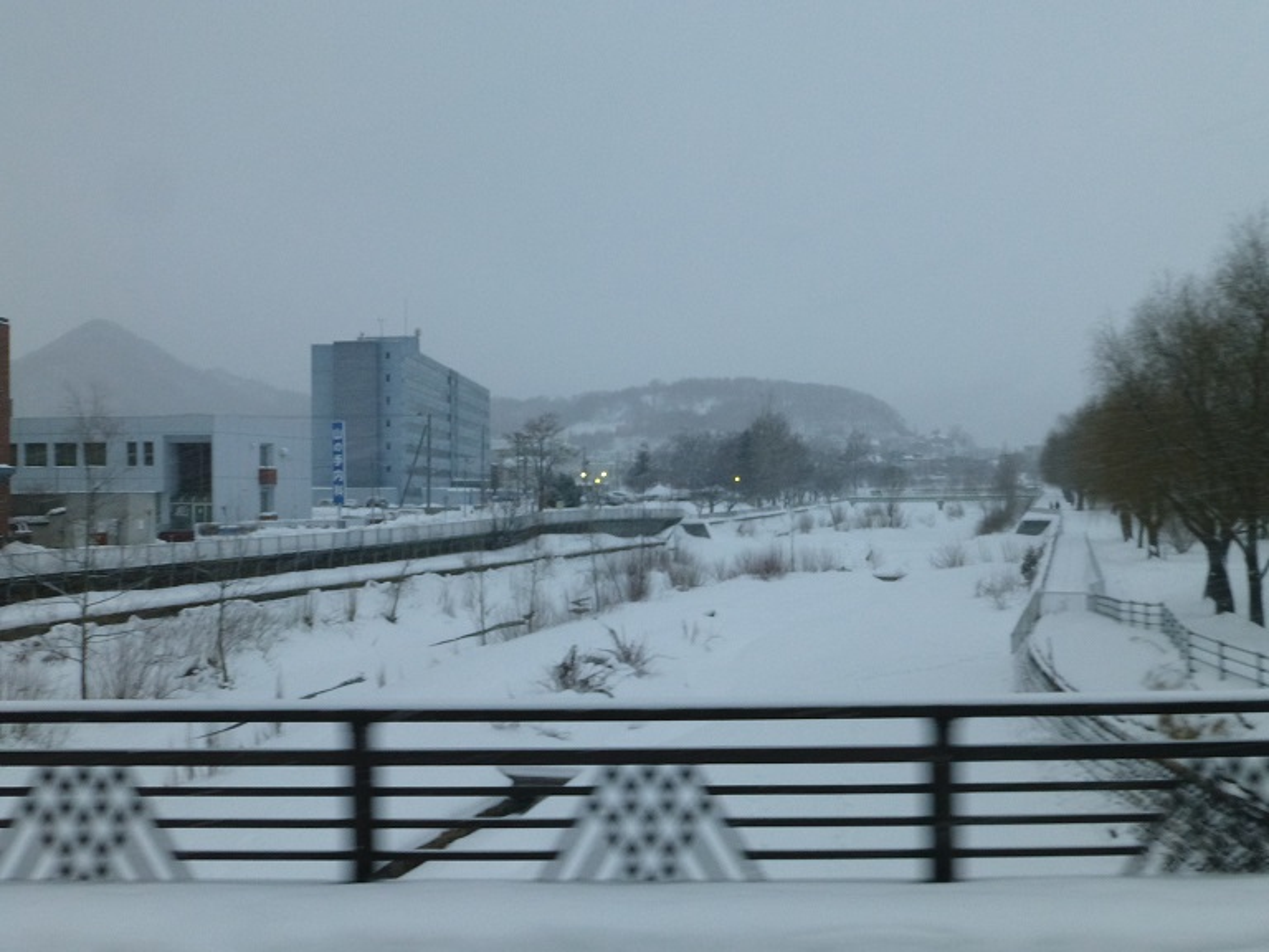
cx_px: 634
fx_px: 1246
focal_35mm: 34
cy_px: 476
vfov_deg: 41.8
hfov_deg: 54.0
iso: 320
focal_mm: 6.1
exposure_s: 1/60
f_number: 3.7
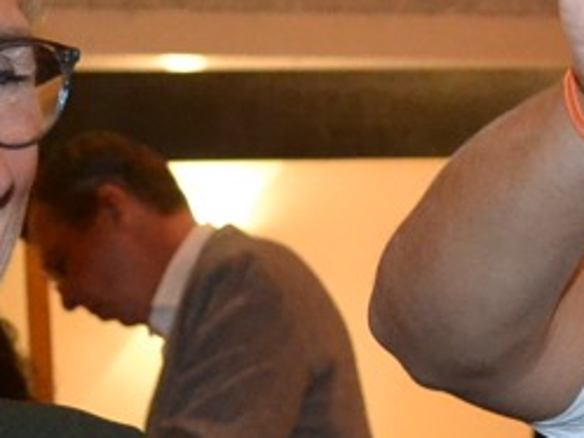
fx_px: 2498
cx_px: 807
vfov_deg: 10.0
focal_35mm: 148
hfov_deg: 12.8
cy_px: 247
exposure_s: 1/60
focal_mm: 20
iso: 2500
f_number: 3.8
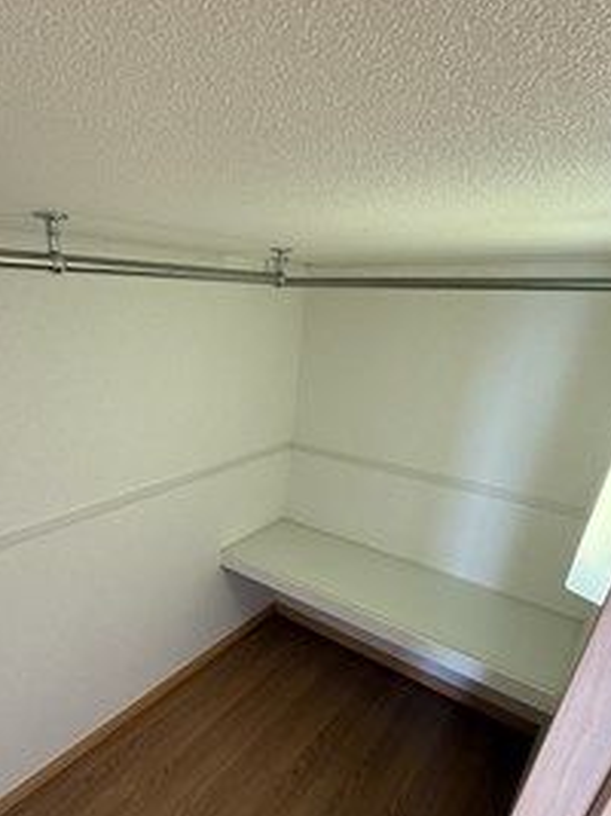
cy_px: 526
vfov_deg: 77.1
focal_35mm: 21
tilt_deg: -25.1
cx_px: 211
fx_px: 495
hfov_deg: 62.1
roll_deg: -1.3
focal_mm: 2.22
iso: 200
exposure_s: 1/50
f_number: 2.2
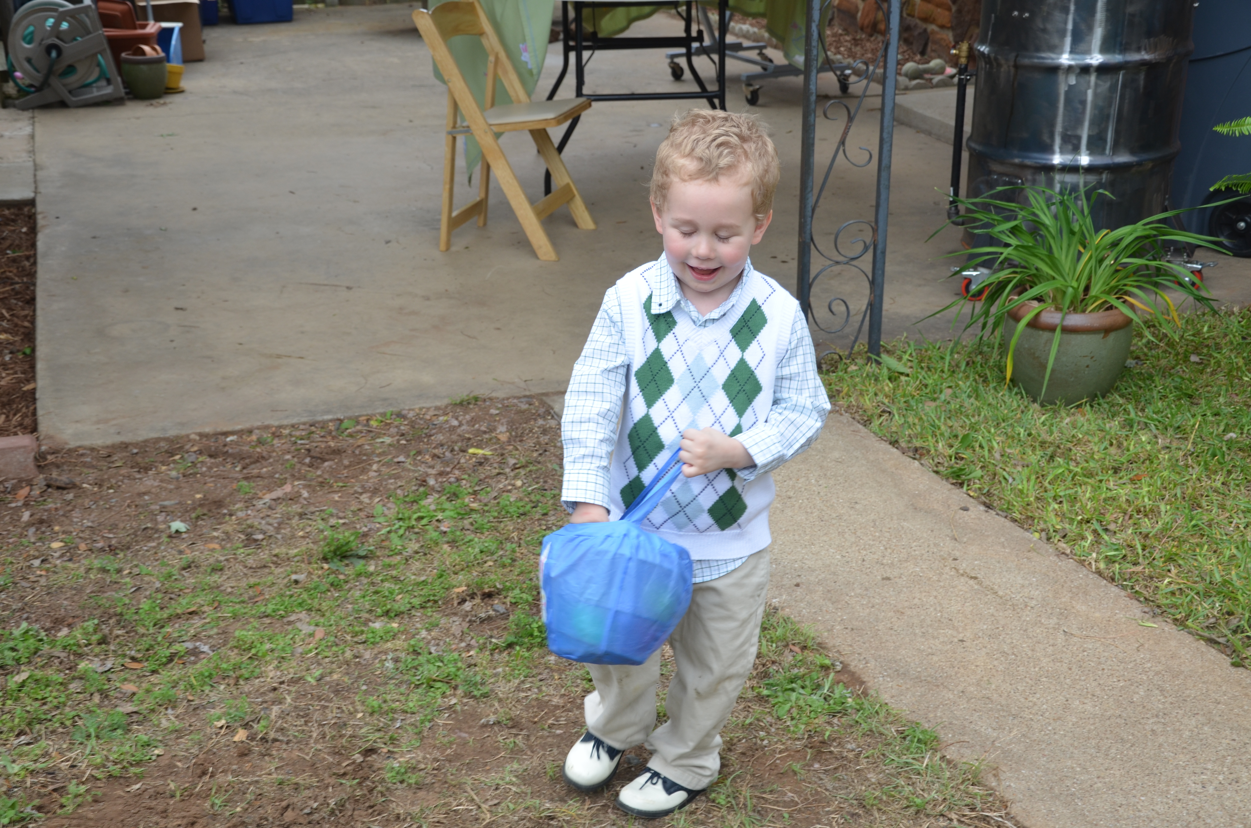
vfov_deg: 26.4
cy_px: 414
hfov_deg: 39.0
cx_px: 626
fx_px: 1769
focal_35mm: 51
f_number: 6.3
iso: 200
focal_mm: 34
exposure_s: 1/160
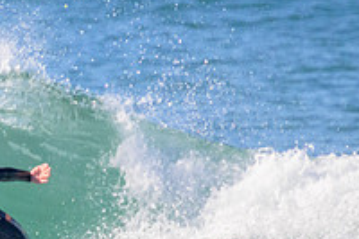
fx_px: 27968
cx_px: -163
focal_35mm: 2807
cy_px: 267
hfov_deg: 0.7
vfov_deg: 0.5
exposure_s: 1/2000
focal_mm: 800
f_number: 11
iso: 1600
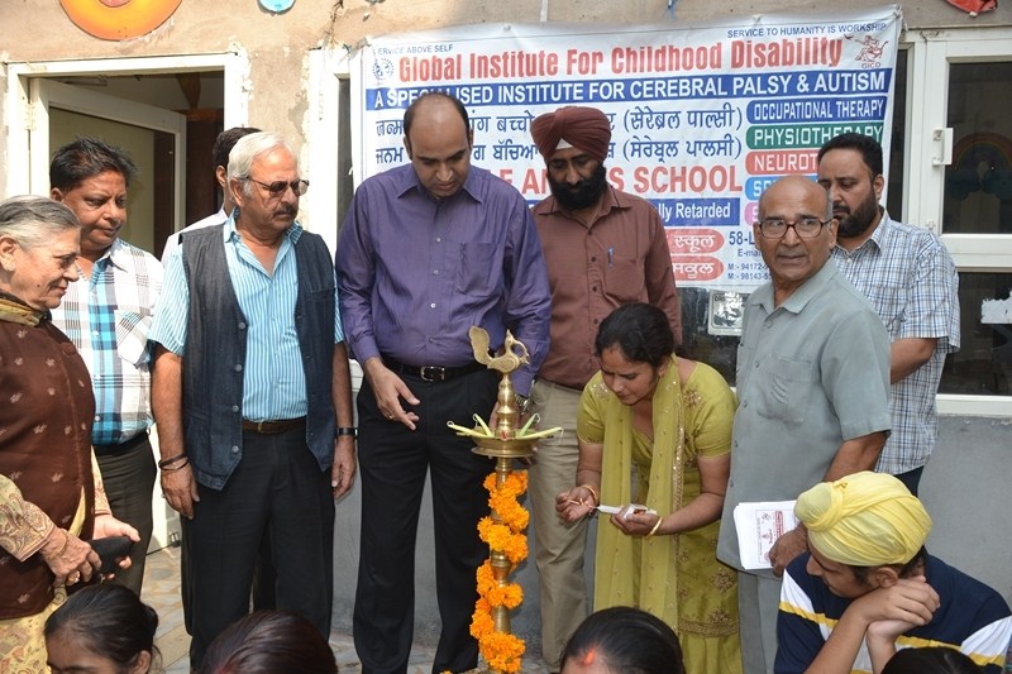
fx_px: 927
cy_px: 337
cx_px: 506
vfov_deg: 40.0
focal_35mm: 33
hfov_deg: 57.2
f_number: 4.5
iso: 100
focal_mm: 22
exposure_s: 1/200
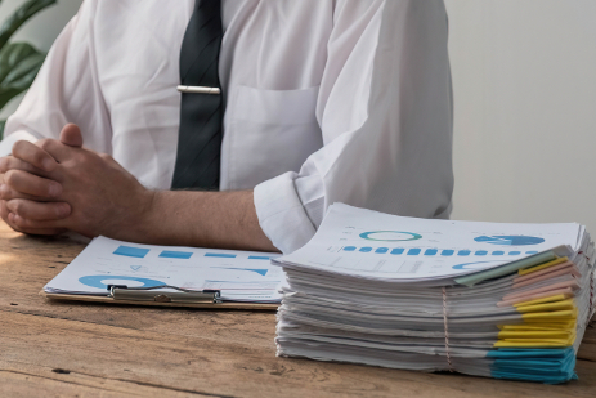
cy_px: -80
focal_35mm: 114
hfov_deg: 17.4
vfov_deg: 11.8
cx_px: -45
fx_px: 1888
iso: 250
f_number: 2.8
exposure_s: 1/600
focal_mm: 29.2
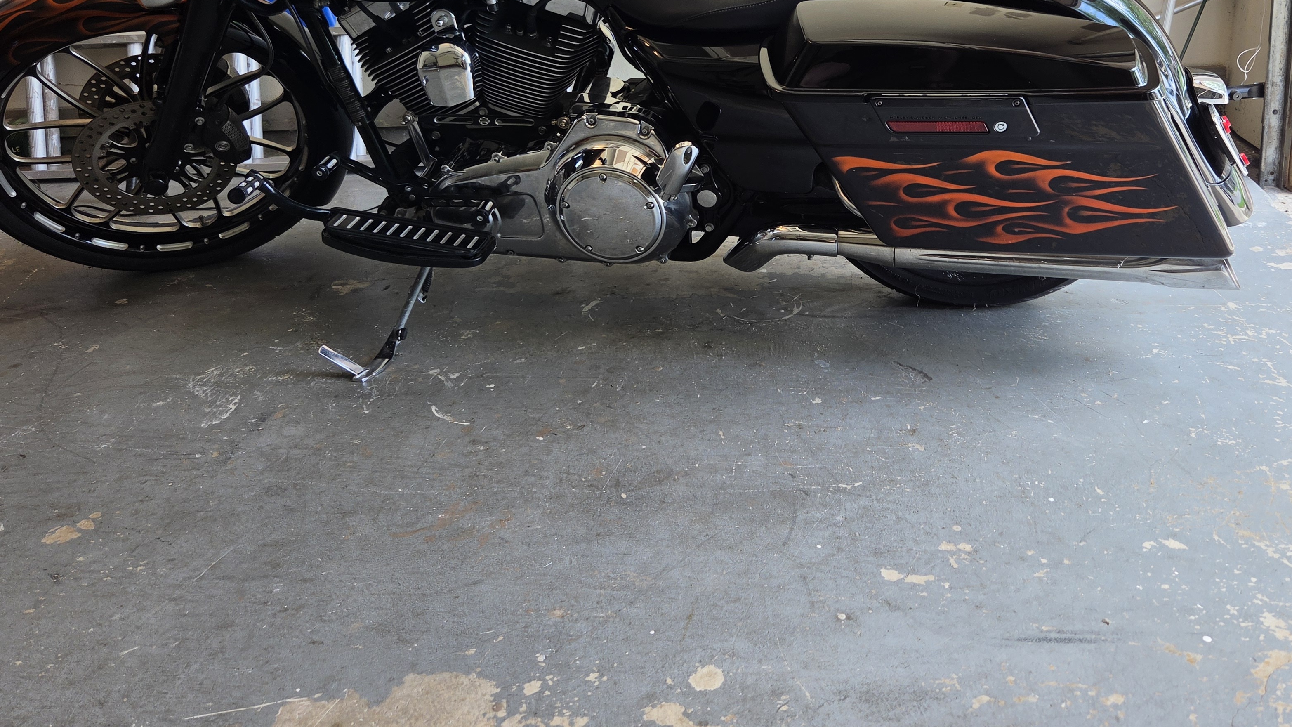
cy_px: 111
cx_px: 720
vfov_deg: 35.1
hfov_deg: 60.8
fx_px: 1096
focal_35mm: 32
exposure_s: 1/180
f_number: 1.8
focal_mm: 5.4
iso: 64
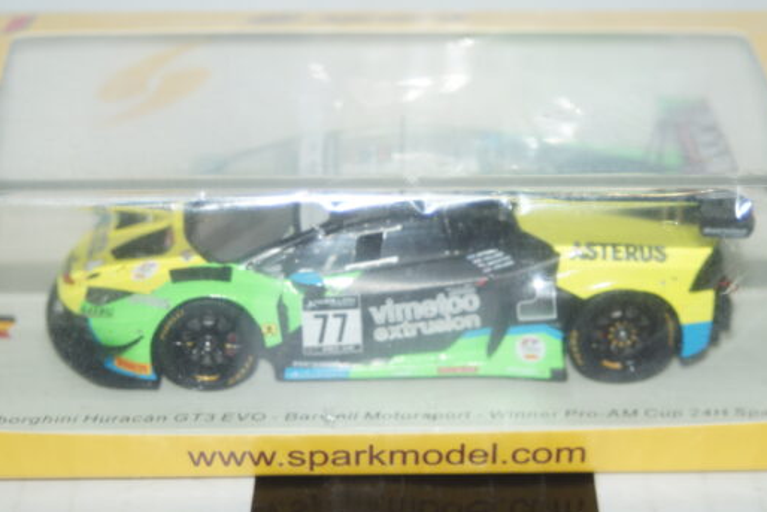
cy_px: 294
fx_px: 2238
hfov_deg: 19.5
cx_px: 397
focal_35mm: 105
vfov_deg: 13.0
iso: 250
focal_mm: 60
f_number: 5.6
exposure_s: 1/100
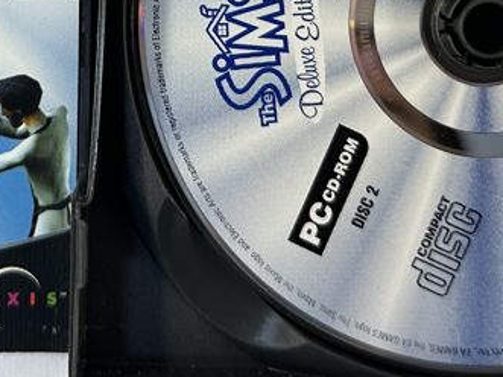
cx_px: 138
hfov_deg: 22.3
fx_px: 1264
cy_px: -150
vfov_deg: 15.9
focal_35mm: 87
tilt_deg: -89.0
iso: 64
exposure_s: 1/233
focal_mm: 6.86
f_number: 1.78
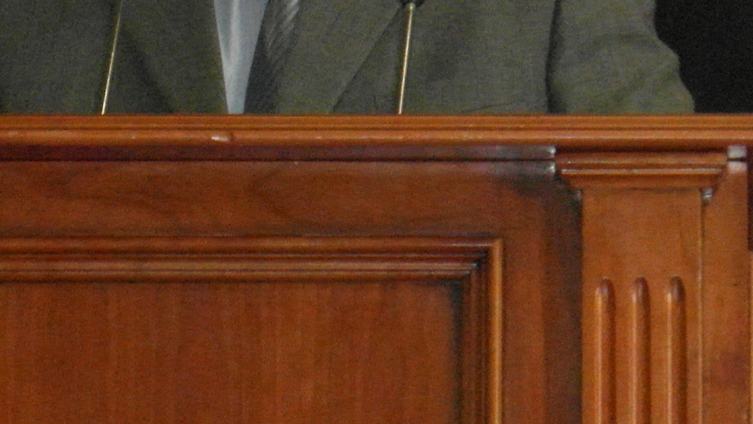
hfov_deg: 6.6
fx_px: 6529
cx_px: 304
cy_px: -71
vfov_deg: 3.7
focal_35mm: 327
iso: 640
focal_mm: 17
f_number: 4.4
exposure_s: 1/60
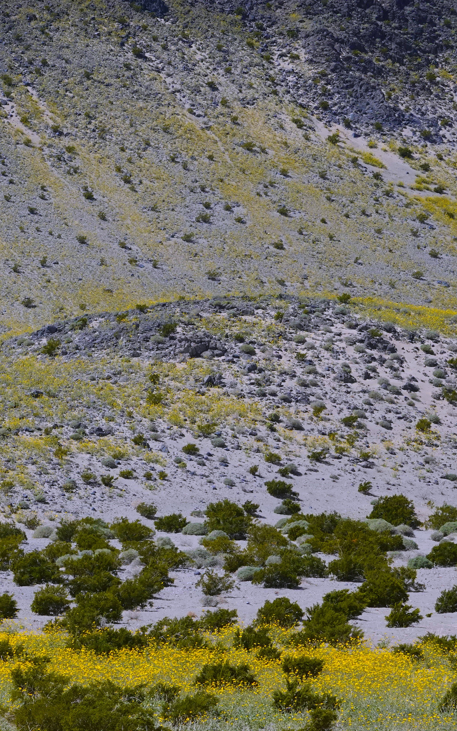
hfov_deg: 4.3
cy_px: 374
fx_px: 6139
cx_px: 22
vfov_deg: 6.8
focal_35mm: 308
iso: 400
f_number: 8
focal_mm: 67.46
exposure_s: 1/1250
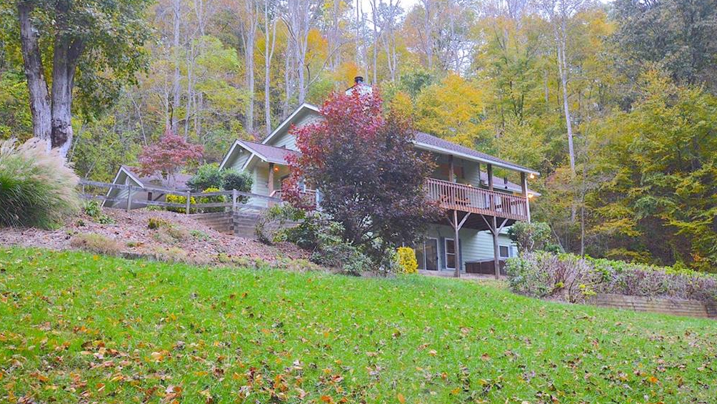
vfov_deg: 36.7
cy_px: 199
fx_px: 608
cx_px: 356
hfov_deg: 61.0
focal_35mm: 32
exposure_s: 1/125
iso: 1600
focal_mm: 20
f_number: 11
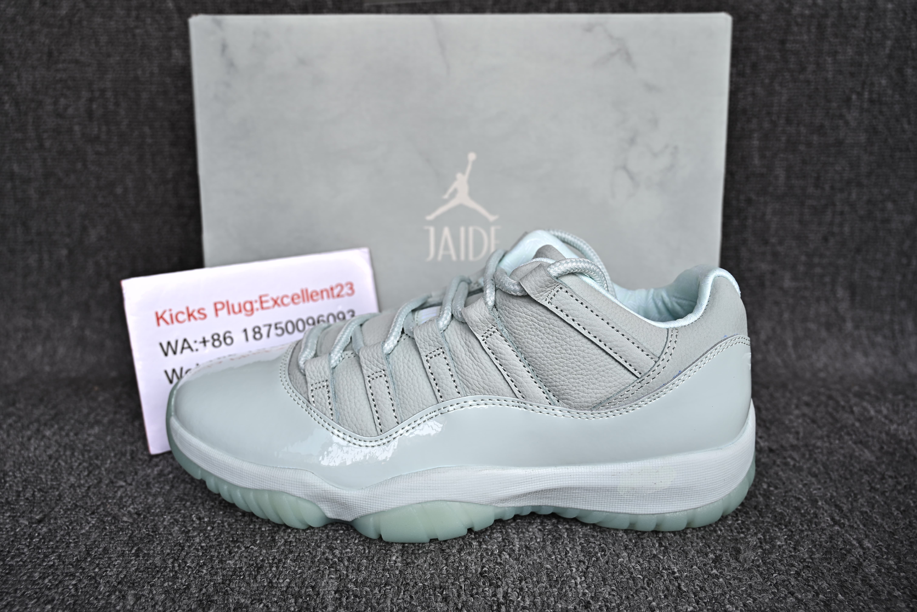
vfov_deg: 45.0
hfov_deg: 63.7
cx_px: 458
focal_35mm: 29
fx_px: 739
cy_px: 306
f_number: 5.6
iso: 50
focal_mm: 29
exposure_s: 1/40
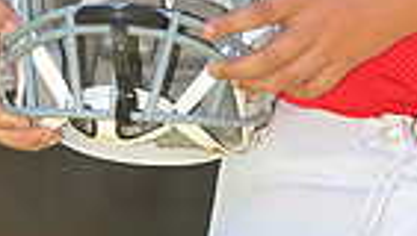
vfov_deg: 1.8
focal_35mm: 687
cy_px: -198
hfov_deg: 3.1
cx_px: 444
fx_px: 7612
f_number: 4.5
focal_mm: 160
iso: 200
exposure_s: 1/320
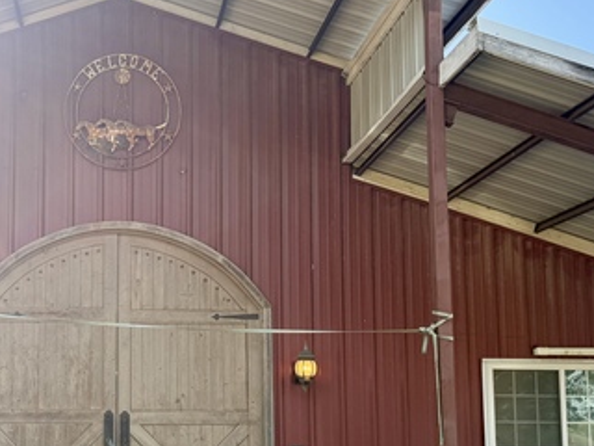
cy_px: 333
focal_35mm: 48
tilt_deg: +5.4
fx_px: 824
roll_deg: +0.3
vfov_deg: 29.8
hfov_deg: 38.2
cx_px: 117
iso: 100
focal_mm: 6.76
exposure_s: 1/1122
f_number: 1.78
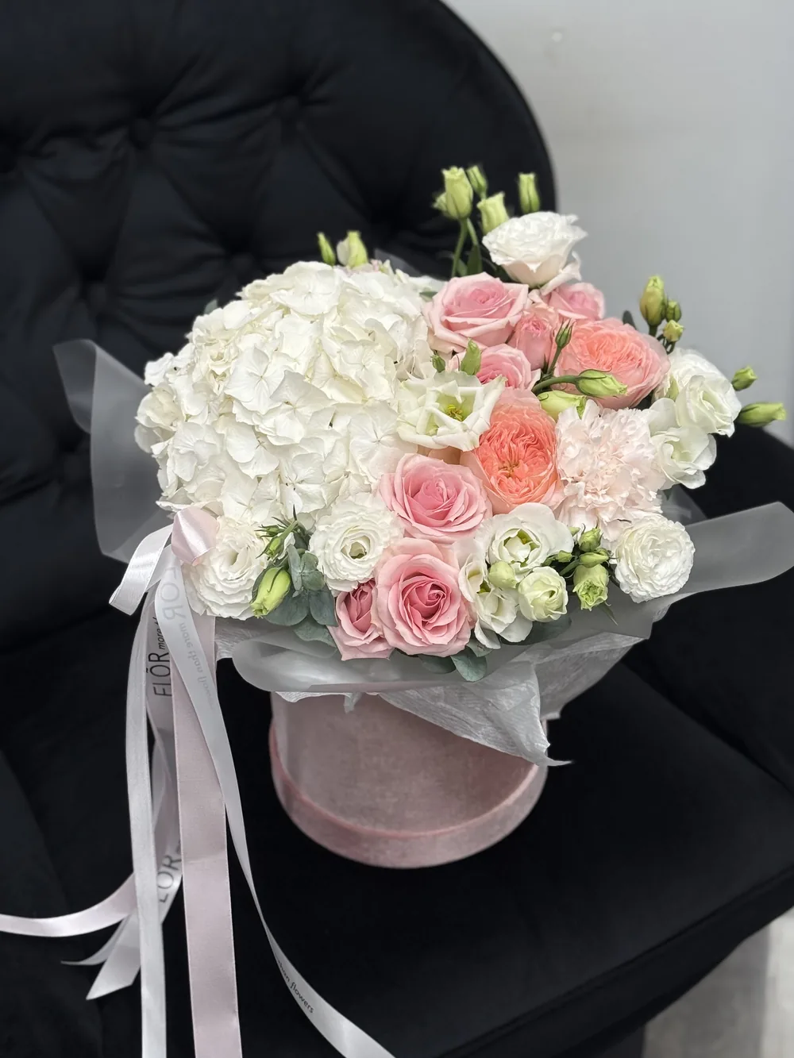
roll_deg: +3.6
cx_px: 397
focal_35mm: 48
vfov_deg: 39.7
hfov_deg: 30.3
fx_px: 1468
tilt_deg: -32.7
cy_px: 529
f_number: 1.78
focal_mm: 6.76
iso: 50
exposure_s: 1/121
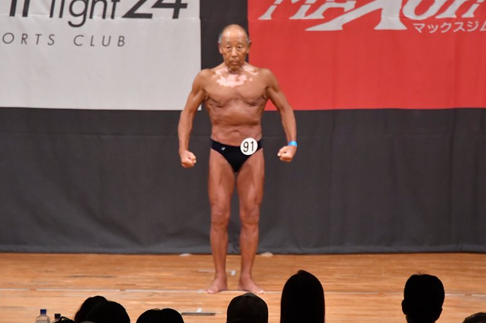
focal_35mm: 302
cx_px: 243
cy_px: 162
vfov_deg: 4.5
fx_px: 4076
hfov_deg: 6.8
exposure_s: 1/400
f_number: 5.6
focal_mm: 200
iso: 8000
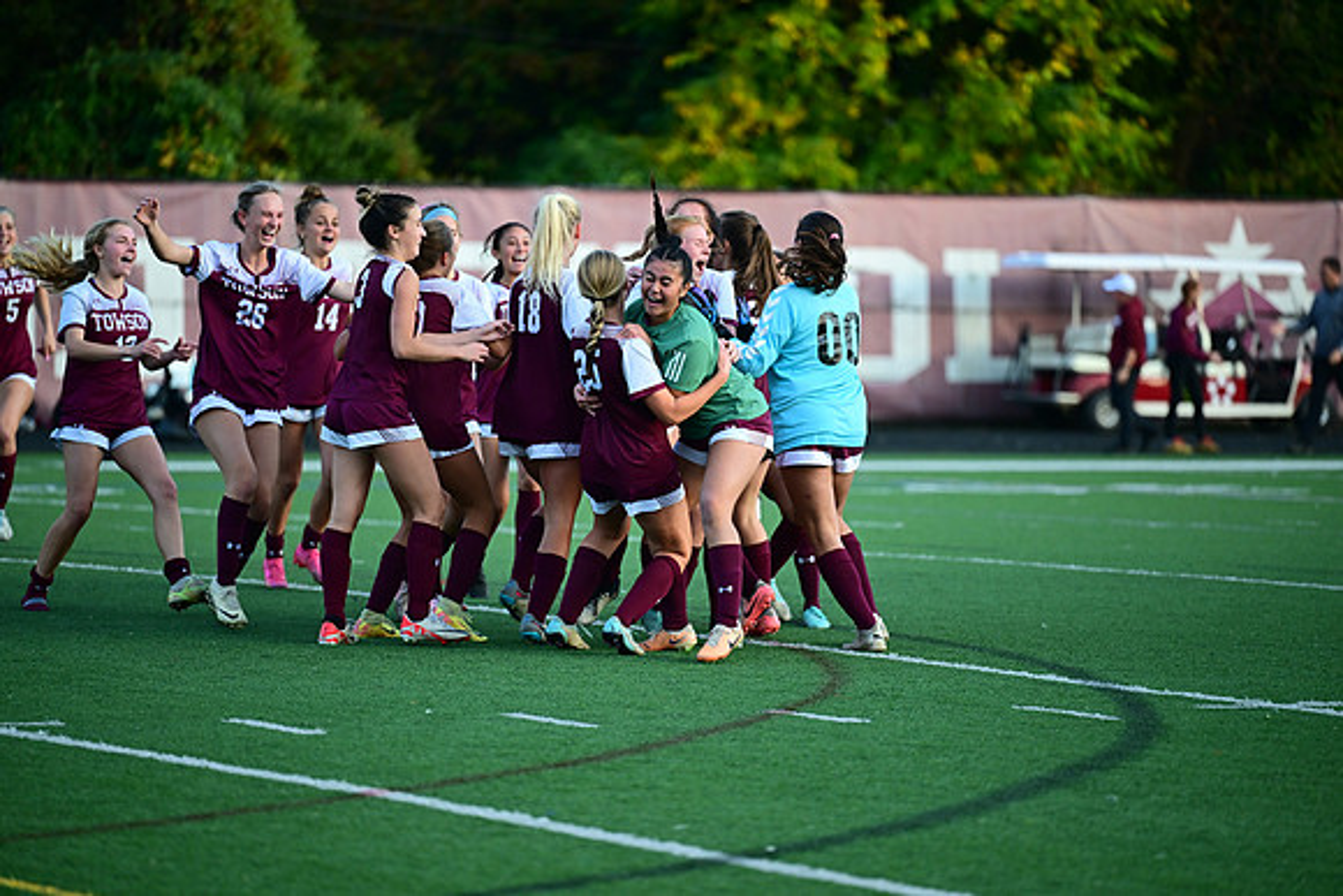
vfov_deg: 6.9
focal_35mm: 200
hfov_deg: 10.3
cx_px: 672
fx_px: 7463
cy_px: 448
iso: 1000
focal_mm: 200
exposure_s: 1/1250
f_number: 2.8
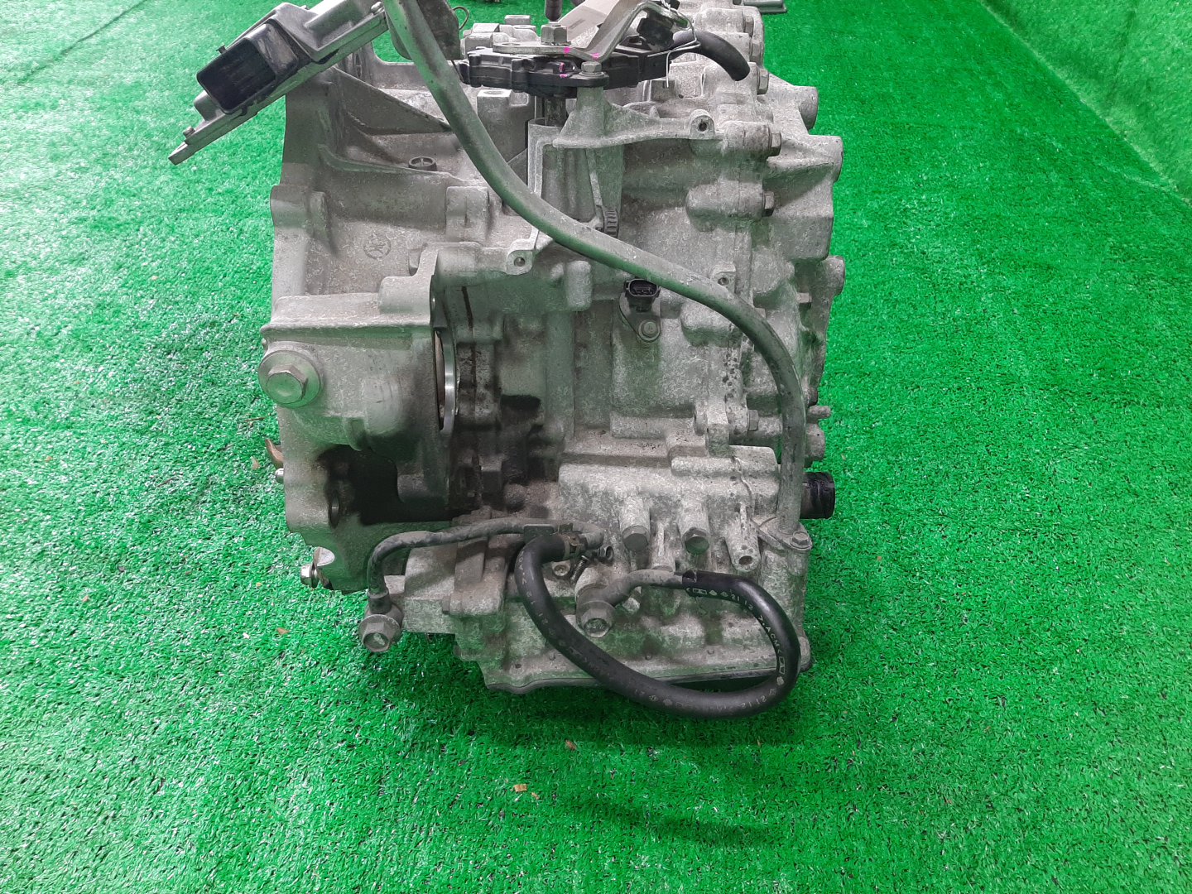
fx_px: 895
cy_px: 447
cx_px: 596
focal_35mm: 26
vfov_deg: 53.1
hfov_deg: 67.3
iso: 139
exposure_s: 1/50
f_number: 1.7
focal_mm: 3.93
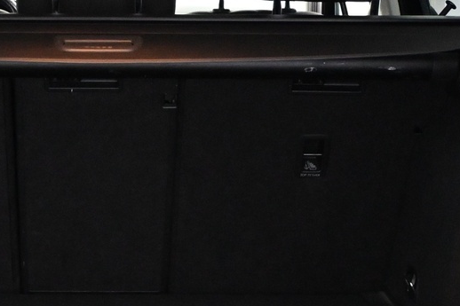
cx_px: 105
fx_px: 1259
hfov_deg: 20.5
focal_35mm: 99
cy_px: 252
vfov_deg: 13.8
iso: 4000
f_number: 4
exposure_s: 1/60
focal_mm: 21
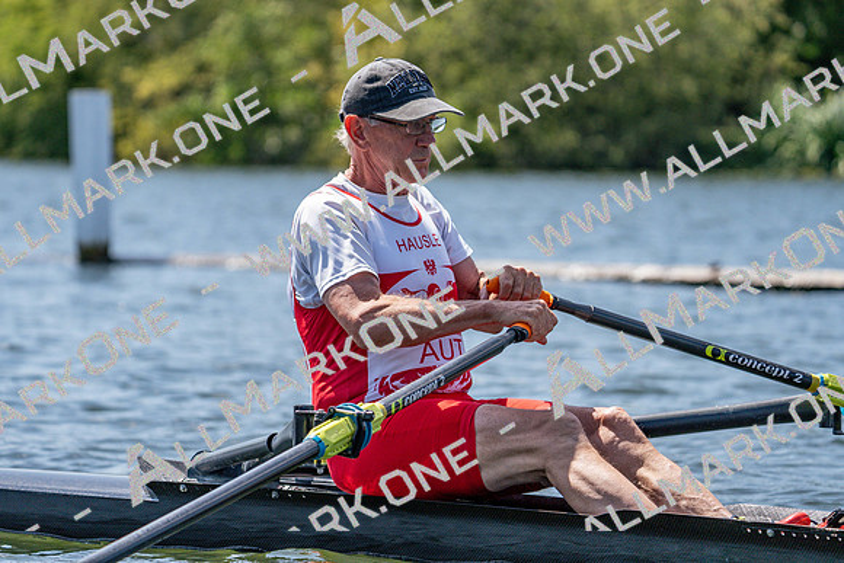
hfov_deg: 8.4
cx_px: 422
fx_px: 5745
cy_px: 282
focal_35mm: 245
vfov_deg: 5.6
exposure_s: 1/2000
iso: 320
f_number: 5.6
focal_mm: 245
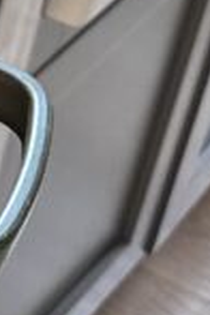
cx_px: -529
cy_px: -341
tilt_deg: -24.2
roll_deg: -4.8
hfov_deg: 6.7
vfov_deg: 10.7
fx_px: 1522
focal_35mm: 174
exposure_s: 1/121
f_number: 1.78
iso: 200
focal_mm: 6.76
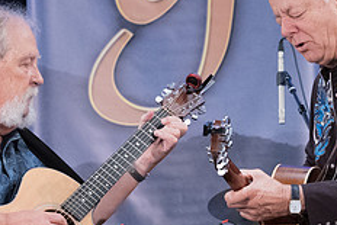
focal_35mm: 235
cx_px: 186
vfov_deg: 5.9
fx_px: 2201
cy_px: 144
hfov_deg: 8.8
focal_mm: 94
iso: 12800
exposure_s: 1/250
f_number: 5.6
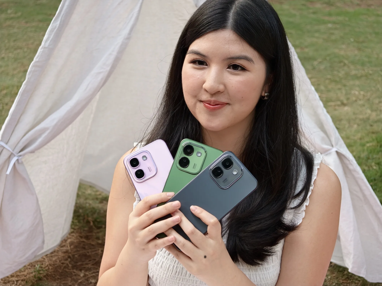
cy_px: 143
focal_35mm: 70
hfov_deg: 27.8
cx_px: 191
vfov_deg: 21.0
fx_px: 772
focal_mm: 20.1
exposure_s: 1/100
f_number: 2.2
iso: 400
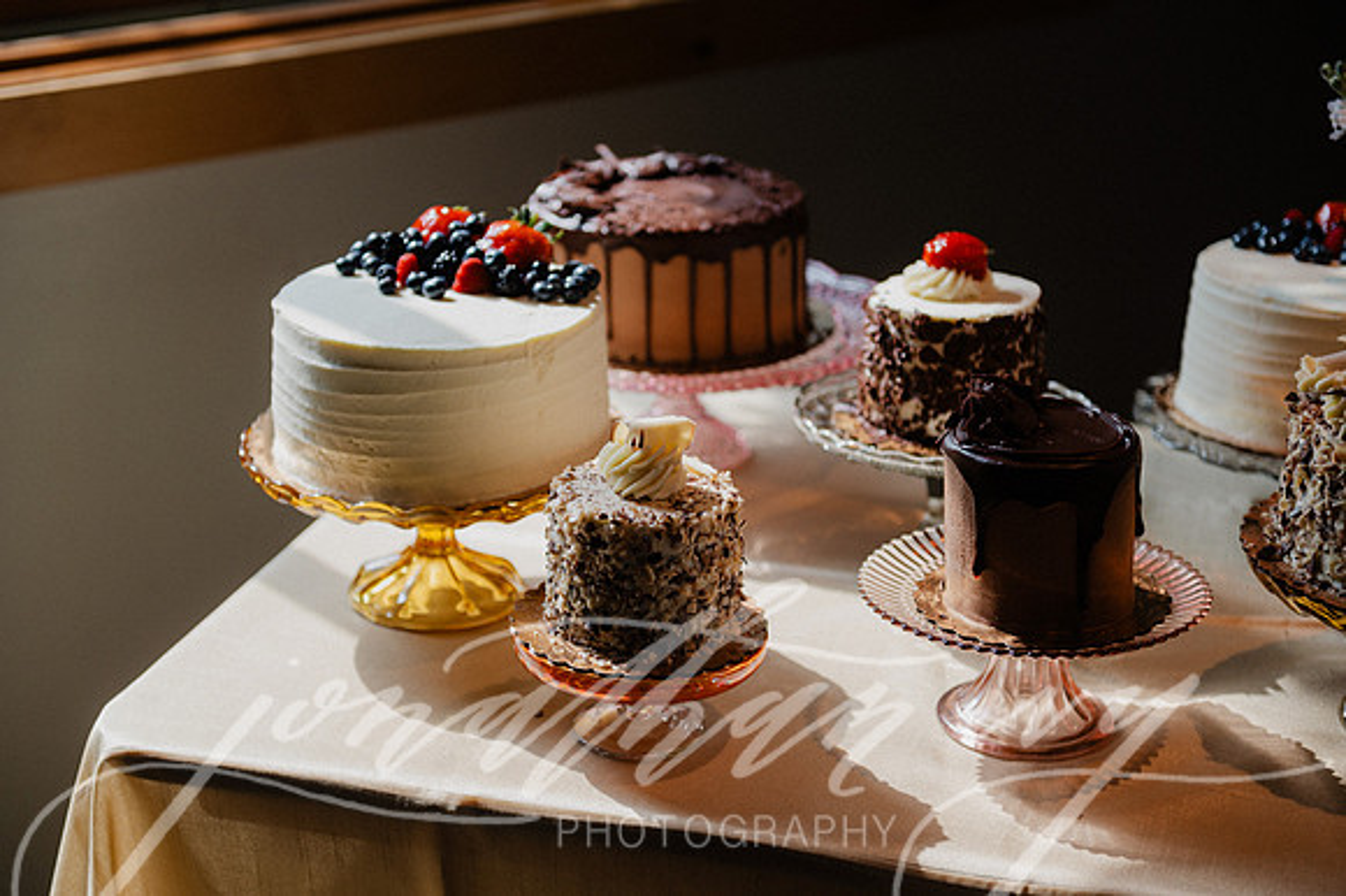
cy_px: 448
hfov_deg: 28.9
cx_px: 673
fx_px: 2616
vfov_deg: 19.4
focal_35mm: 70
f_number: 2.8
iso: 400
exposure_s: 1/640
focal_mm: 70
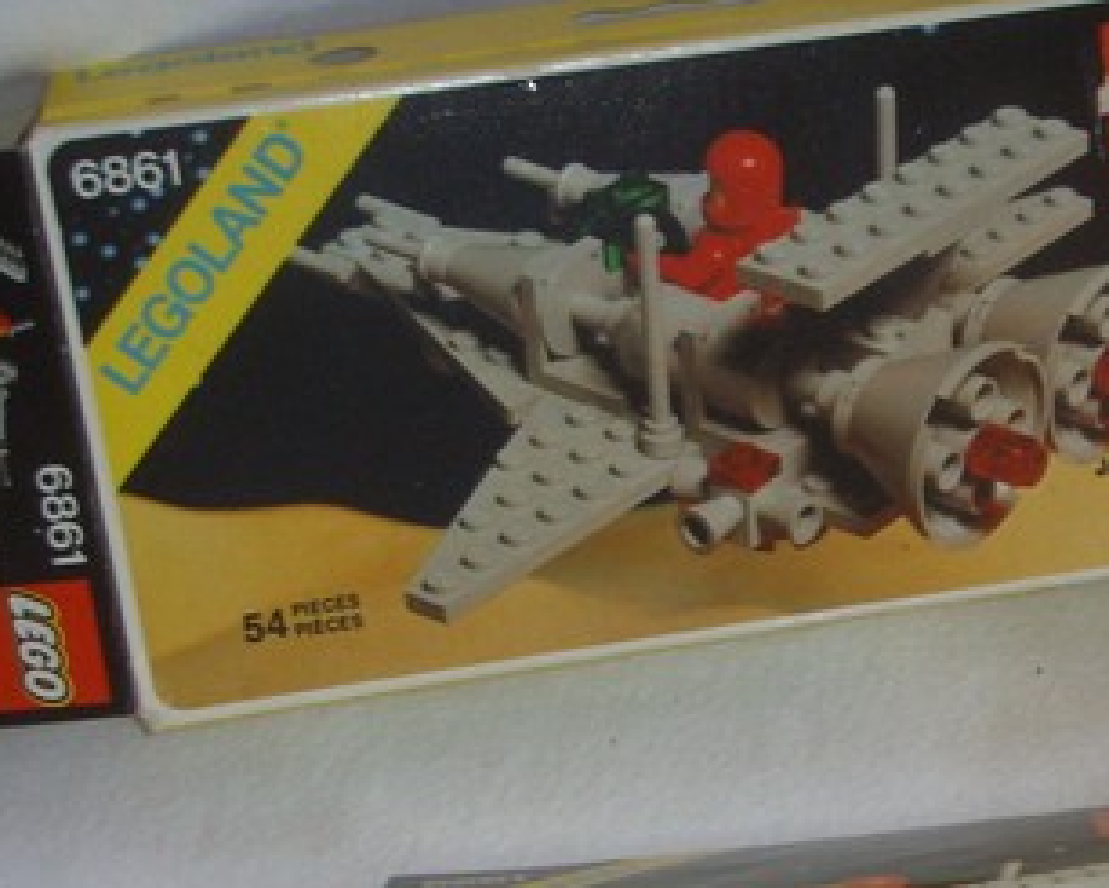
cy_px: 801
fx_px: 3349
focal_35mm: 102
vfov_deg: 14.9
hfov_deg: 18.5
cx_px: 1026
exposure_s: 1/45
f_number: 3.8
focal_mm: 8.8
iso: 100
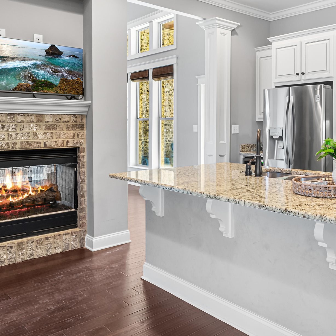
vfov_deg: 48.1
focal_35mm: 34
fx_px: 373
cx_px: 271
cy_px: 129
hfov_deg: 45.8
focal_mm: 16
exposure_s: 1/2
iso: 500
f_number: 8
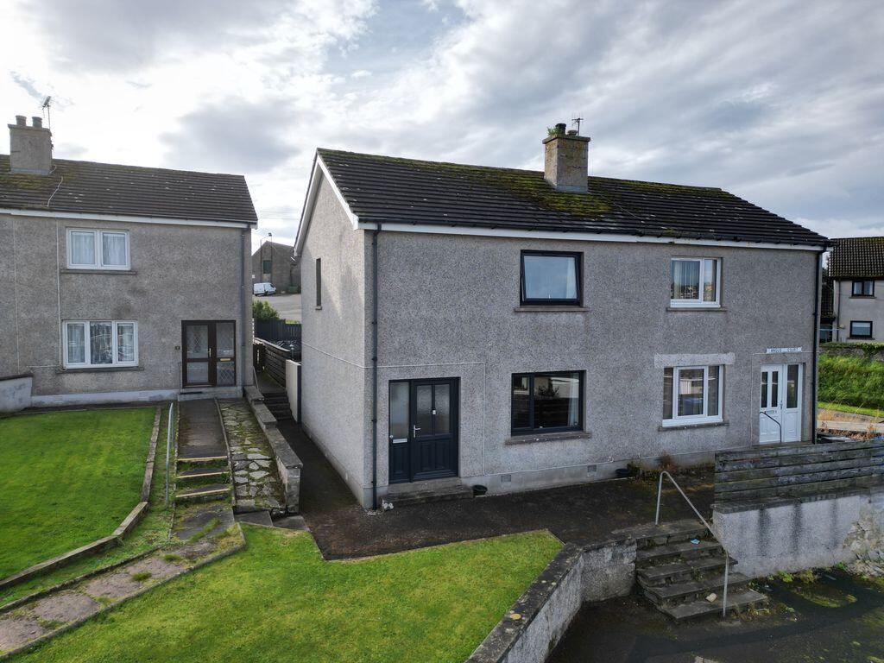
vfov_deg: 56.8
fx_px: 613
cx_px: 442
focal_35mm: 24
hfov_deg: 71.6
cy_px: 332
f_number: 1.7
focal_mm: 6.72
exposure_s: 1/2000
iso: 100
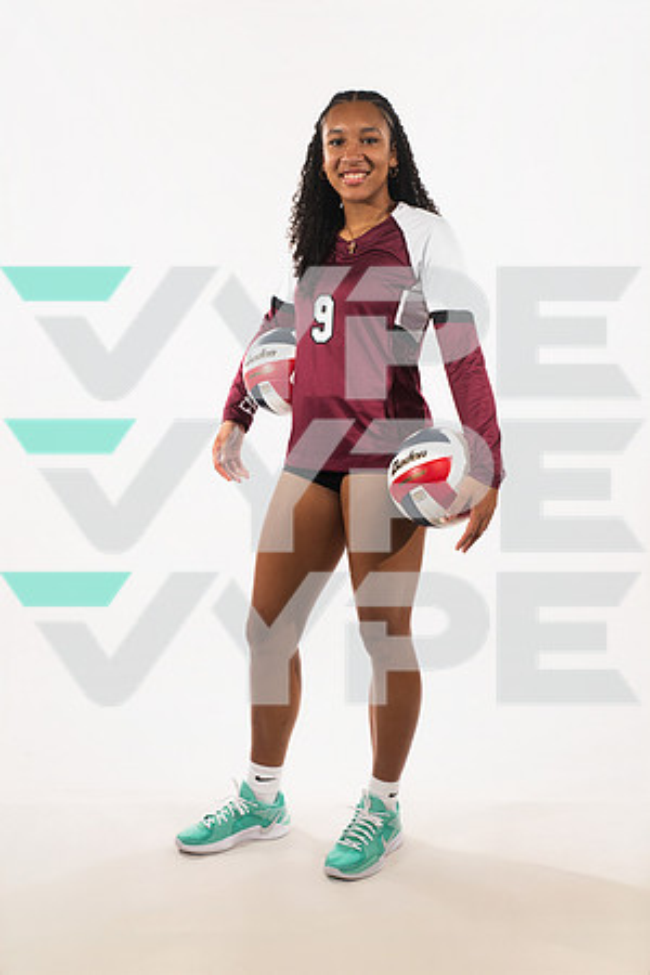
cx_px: 325
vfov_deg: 48.5
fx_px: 1083
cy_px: 488
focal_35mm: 40
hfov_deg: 33.4
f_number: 7.1
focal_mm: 40
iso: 500
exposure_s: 1/320
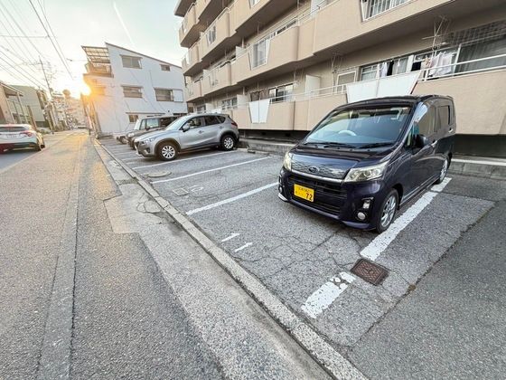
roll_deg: -1.7
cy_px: 190
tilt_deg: -17.7
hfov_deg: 102.1
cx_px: 253
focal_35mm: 14
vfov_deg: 85.7
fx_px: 205
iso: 100
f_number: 2.2
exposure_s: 1/121
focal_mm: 2.22
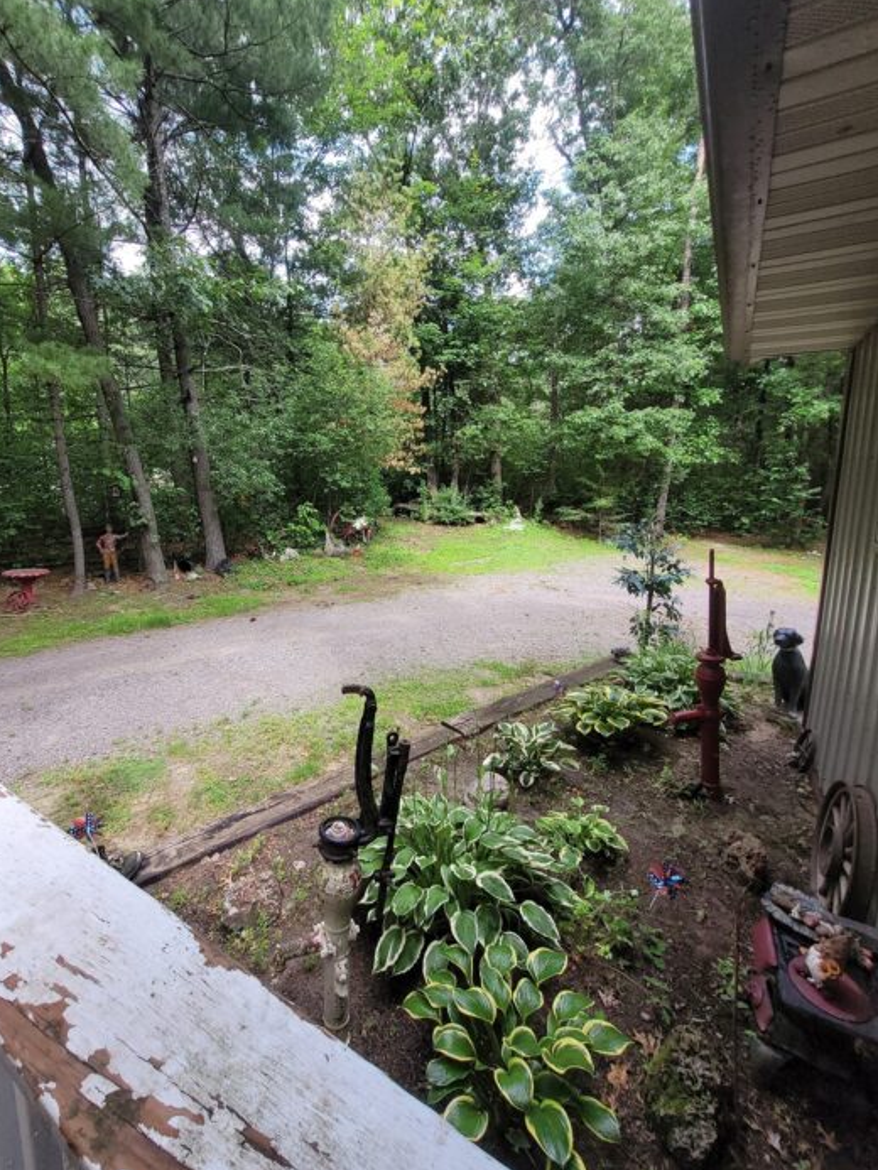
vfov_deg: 98.0
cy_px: 549
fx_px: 507
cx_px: 387
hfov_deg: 81.4
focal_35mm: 15
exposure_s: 1/194
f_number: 2.2
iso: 40
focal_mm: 1.74
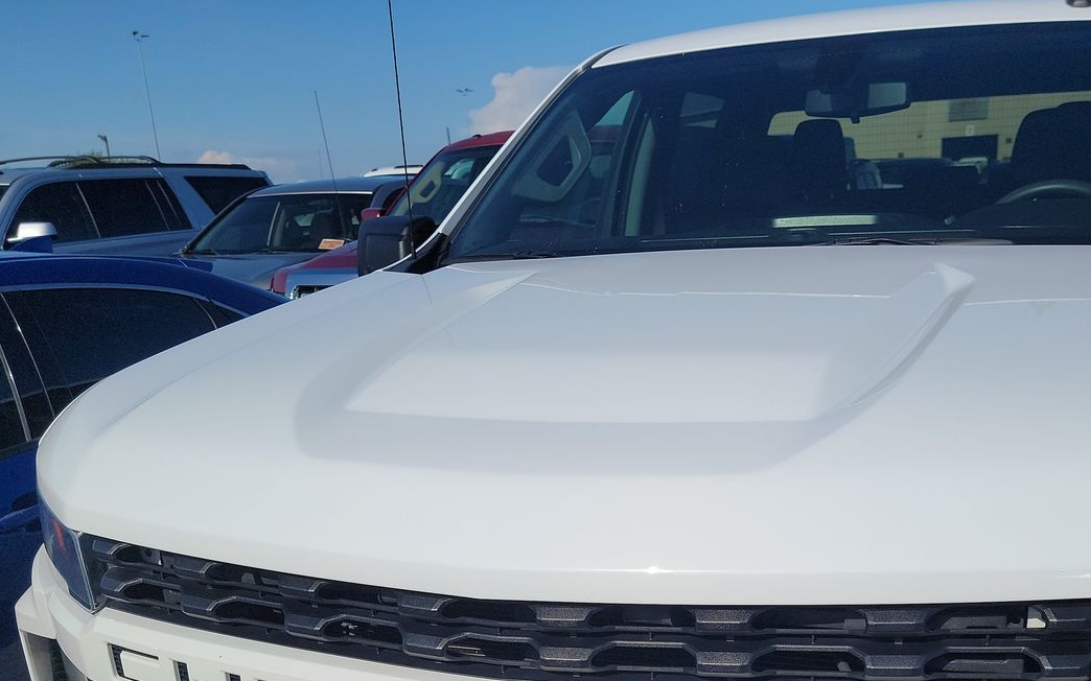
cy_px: 625
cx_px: 676
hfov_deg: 49.9
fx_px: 1159
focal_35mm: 39
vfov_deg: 31.1
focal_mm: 6.7
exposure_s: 1/1940
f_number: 1.8
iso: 50
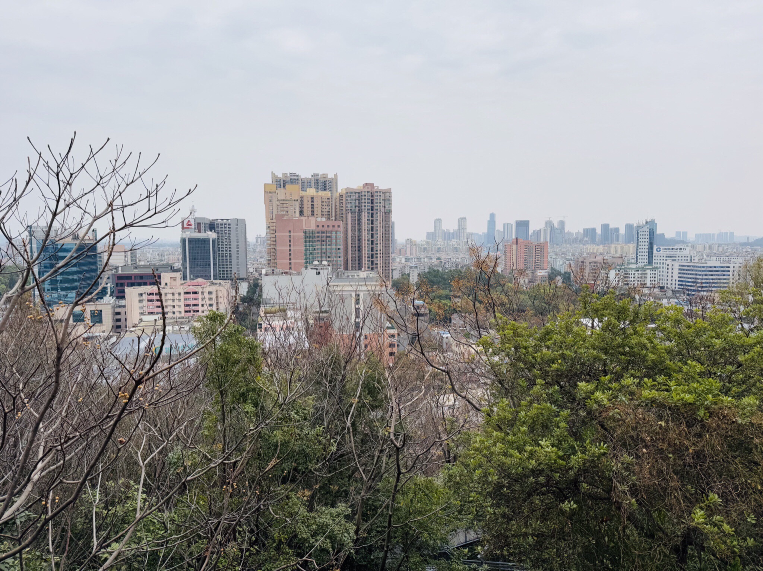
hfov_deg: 71.6
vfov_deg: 56.8
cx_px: 382
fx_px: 529
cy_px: 286
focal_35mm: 24
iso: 80
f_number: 1.78
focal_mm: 6.76
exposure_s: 1/2833
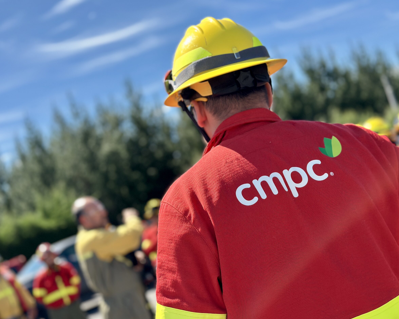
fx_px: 602
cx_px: 187
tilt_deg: +4.8
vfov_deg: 29.7
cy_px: 162
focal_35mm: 51
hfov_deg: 36.6
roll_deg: +18.0
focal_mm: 6.86
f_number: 1.78
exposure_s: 1/2976
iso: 100
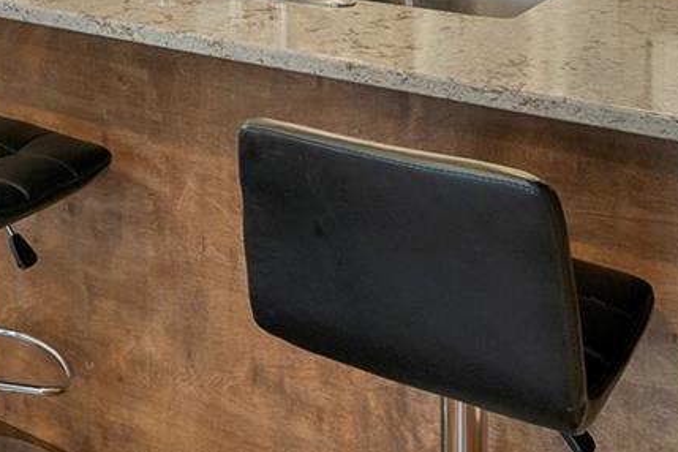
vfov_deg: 20.3
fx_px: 1090
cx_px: 32
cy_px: -212
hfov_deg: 32.3
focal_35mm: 58
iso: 320
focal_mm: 15.5
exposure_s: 1/15
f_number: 5.6
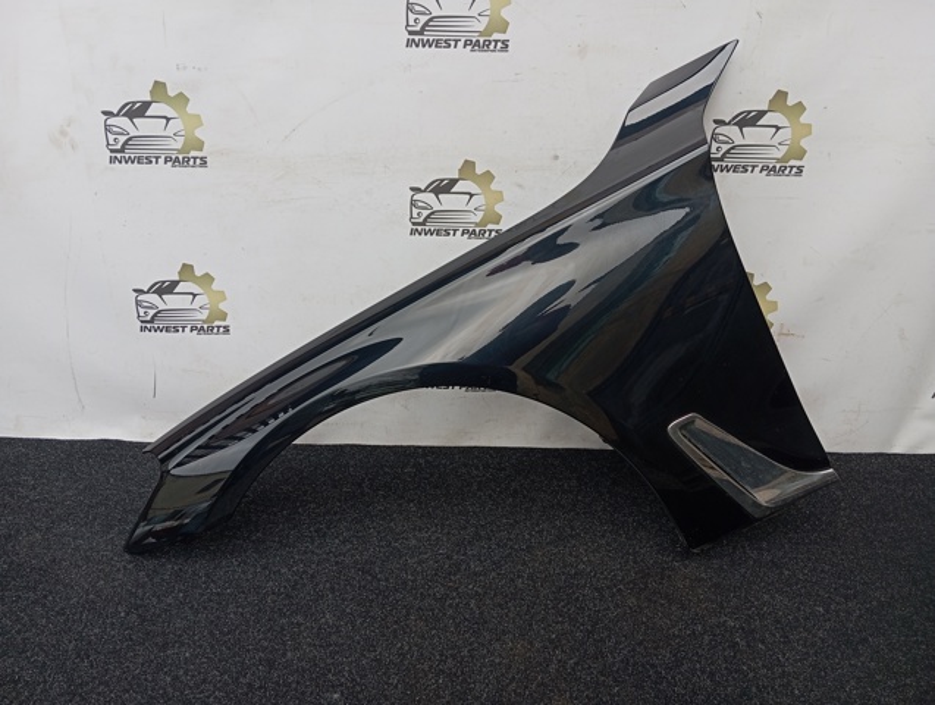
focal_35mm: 28
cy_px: 352
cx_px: 468
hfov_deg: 63.4
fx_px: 758
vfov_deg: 49.9
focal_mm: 4.22
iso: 78
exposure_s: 1/50
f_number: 1.8
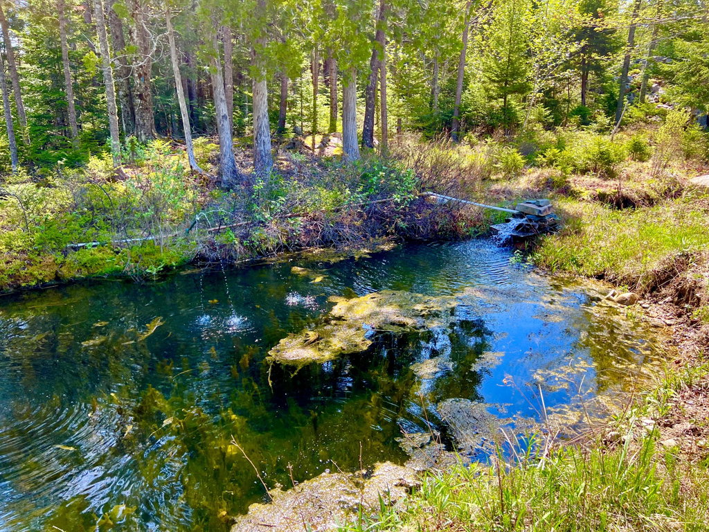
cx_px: 354
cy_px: 266
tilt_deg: -15.5
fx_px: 533
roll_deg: -1.0
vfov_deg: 53.1
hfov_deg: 67.3
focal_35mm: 26
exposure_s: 1/536
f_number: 1.5
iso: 50
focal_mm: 5.7
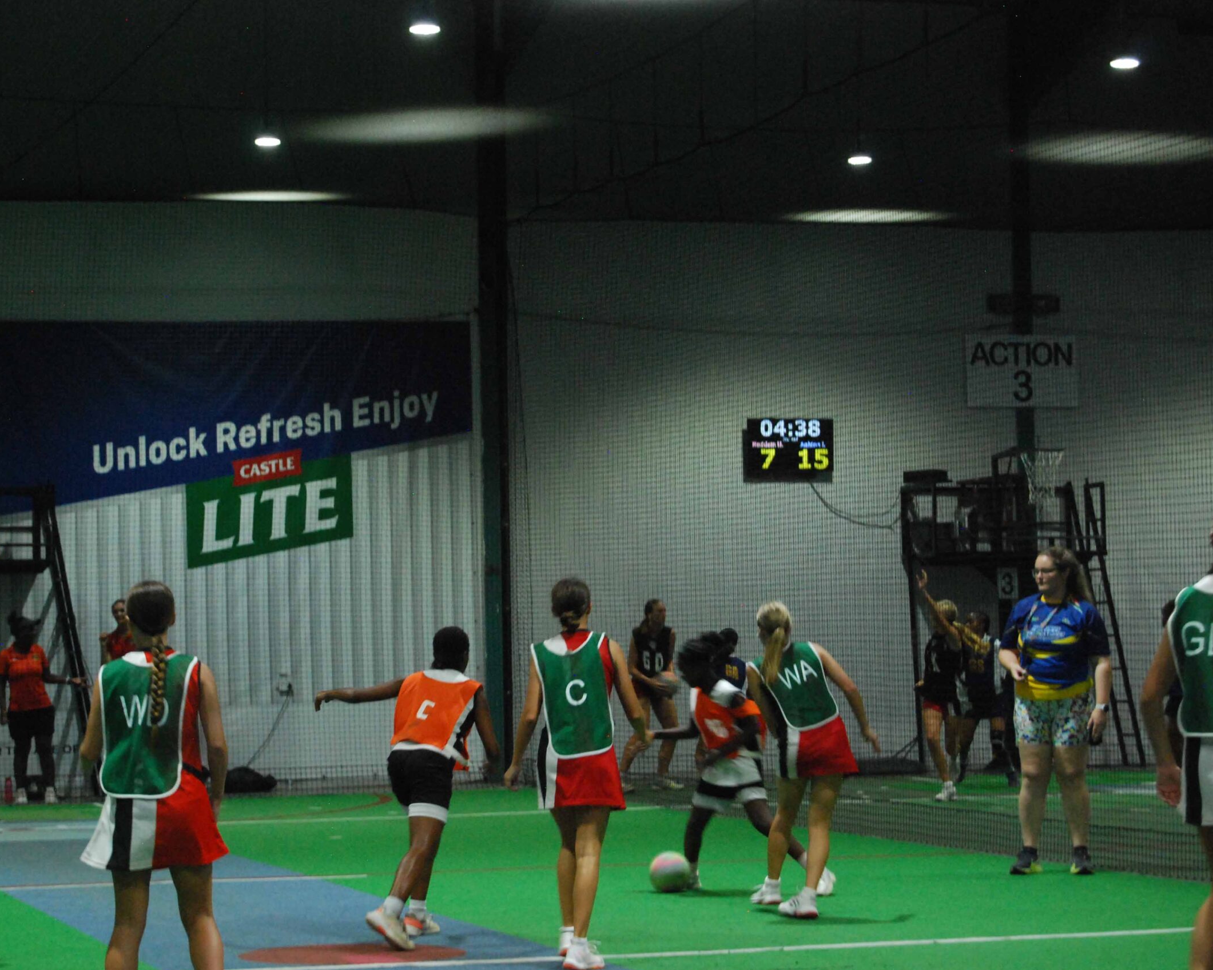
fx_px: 3359
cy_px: 489
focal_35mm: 94
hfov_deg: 20.5
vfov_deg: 16.4
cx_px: 537
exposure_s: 1/60
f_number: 5.6
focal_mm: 55
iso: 1600
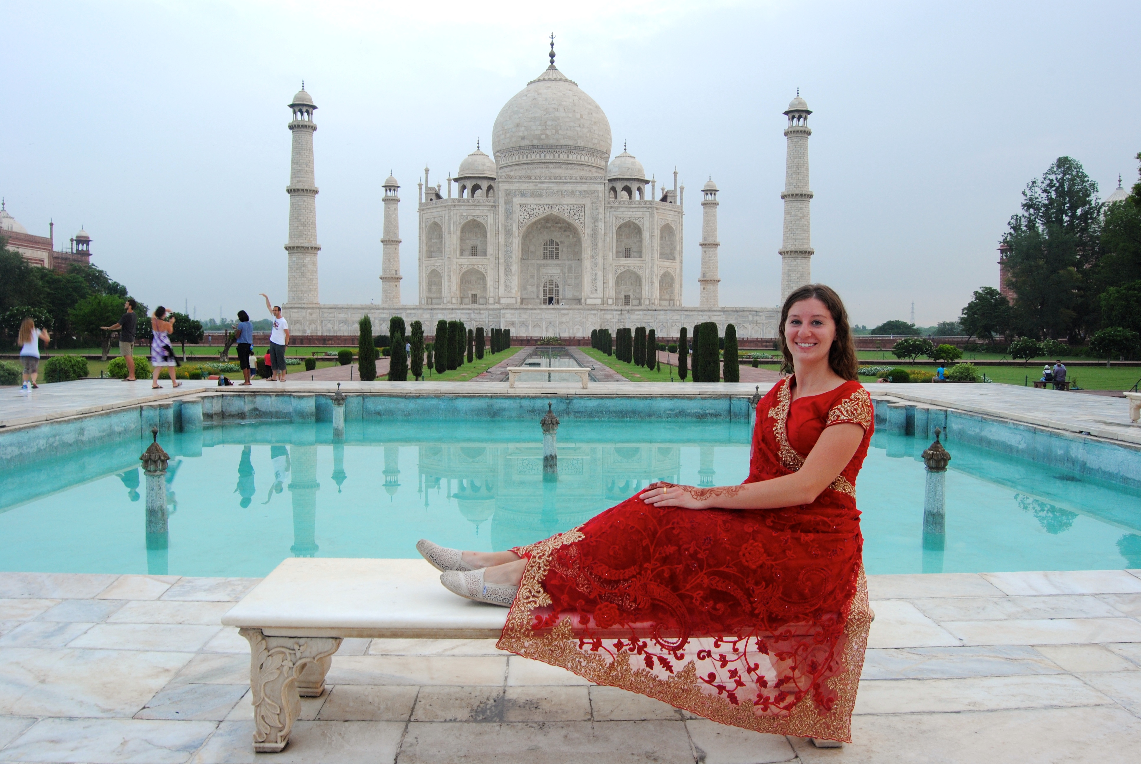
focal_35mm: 27
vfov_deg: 48.0
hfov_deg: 67.3
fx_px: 857
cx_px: 570
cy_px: 382
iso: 200
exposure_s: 1/13
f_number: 13
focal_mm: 18
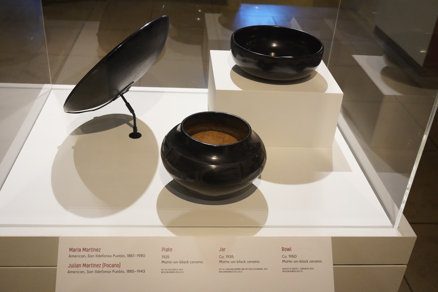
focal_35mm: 40
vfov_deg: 33.4
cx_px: 219
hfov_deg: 48.5
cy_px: 146
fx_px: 487
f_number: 6.3
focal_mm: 40
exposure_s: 1/100
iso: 6400
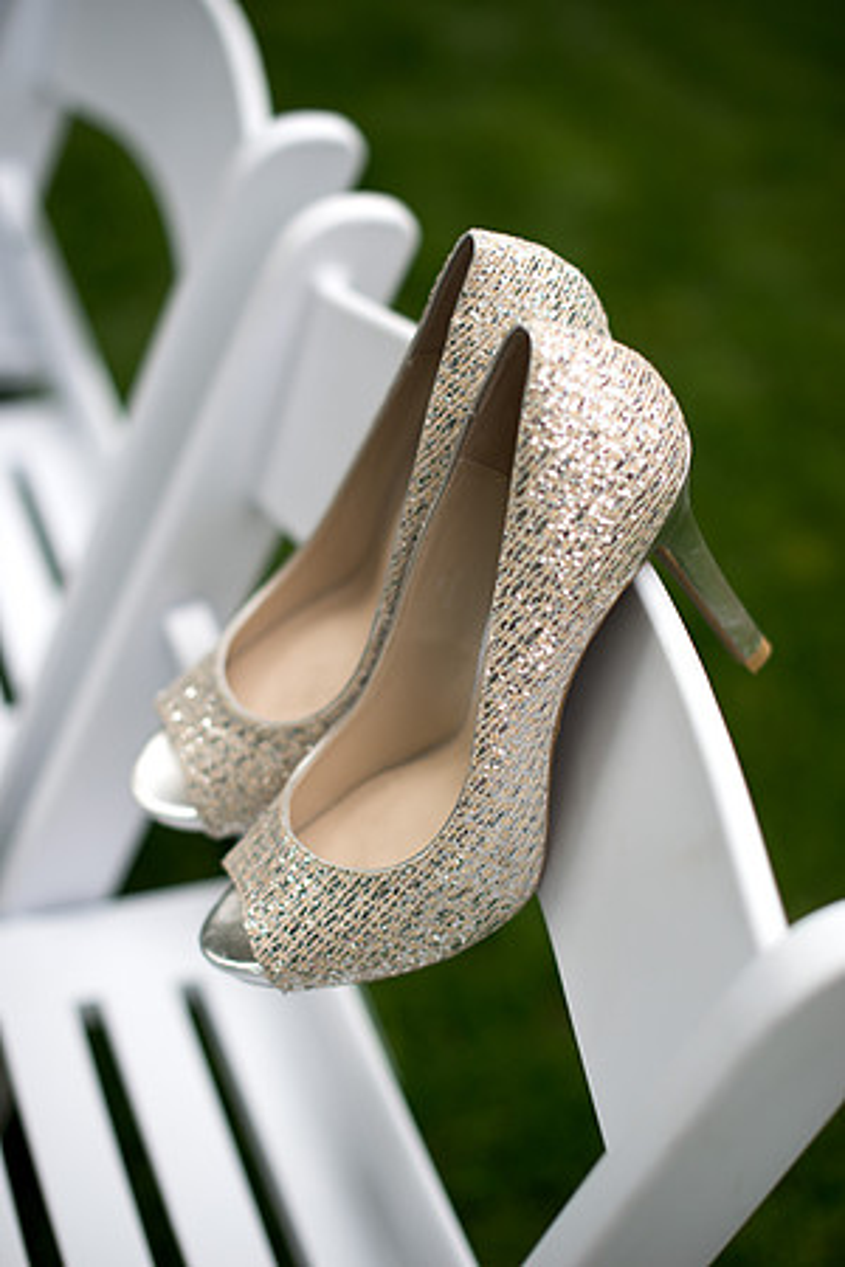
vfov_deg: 39.6
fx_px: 1760
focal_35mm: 50
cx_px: 422
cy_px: 634
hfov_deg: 27.0
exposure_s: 1/2500
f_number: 2
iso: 200
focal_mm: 50
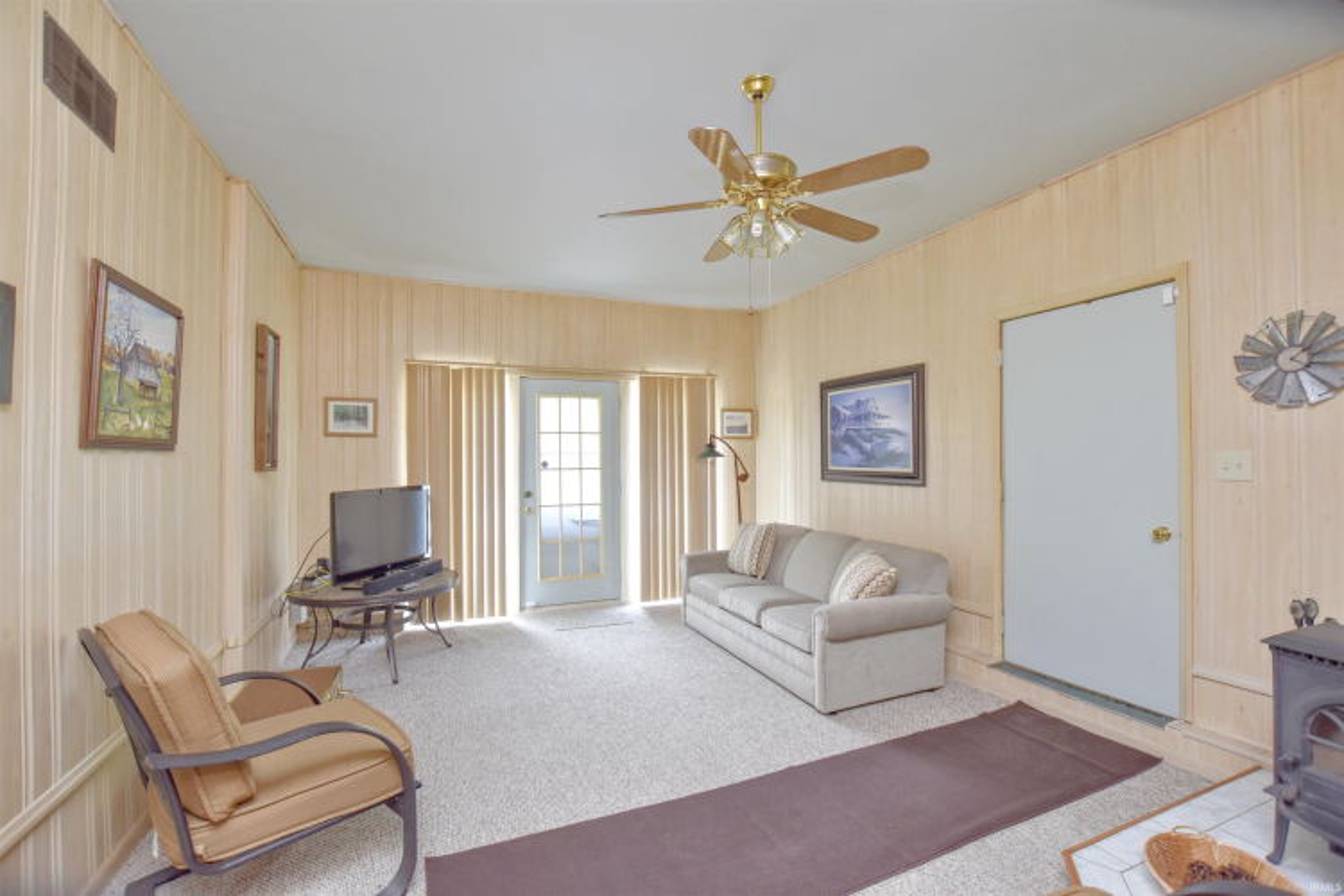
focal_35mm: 15
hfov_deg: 100.4
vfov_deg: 77.3
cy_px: 448
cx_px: 672
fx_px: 560
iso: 640
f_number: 4
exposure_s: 1/60
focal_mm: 10
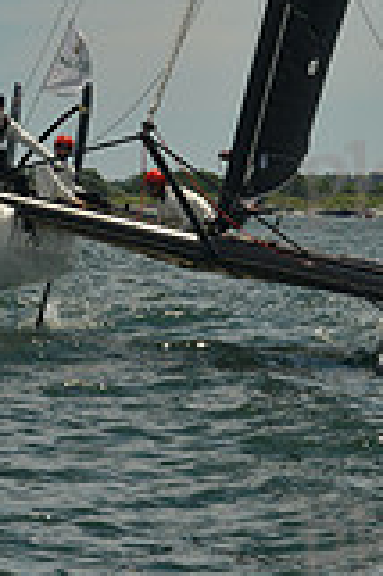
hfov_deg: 4.2
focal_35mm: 325
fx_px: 5197
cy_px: 4
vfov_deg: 6.3
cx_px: 113
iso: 400
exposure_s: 1/1000
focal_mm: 90
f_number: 8
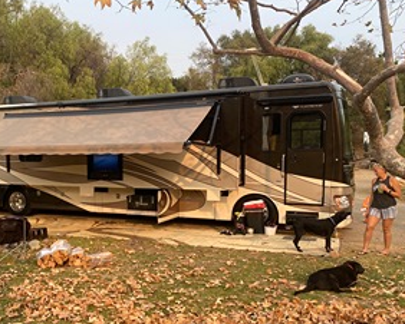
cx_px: 122
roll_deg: +2.1
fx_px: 432
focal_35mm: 36
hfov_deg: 49.0
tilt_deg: -5.2
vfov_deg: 41.0
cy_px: 196
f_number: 1.8
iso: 32
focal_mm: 4.25
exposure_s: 1/640
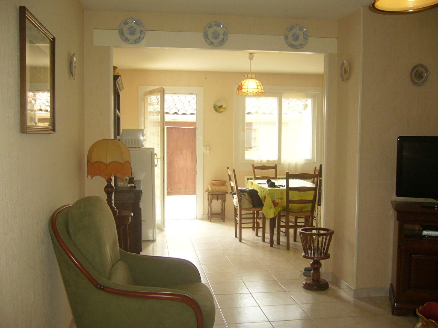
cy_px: 164
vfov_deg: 40.7
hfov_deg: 52.6
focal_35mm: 35
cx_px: 219
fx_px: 443
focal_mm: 5.8
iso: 160
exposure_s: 1/30
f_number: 2.8
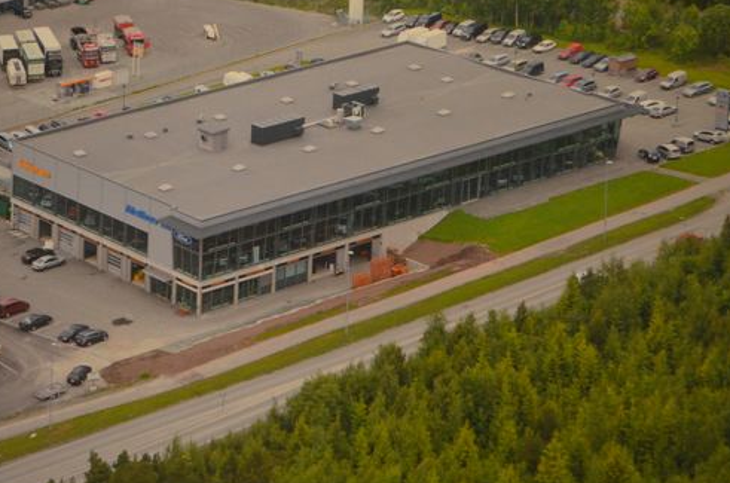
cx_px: 352
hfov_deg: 36.9
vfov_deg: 24.9
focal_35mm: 54
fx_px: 1093
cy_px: 215
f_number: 4.2
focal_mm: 26
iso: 1600
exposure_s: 1/125
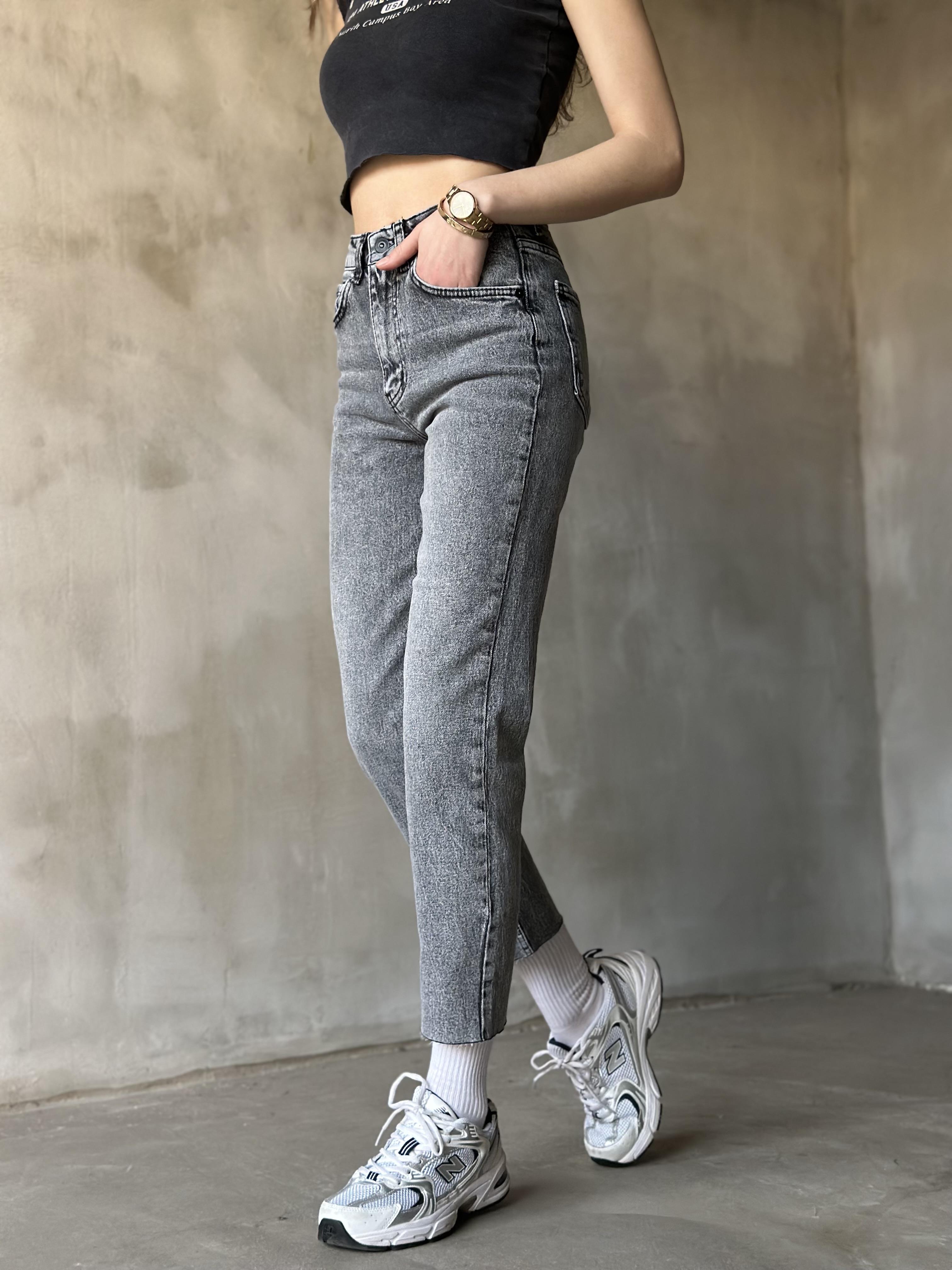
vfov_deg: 39.7
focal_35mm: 48
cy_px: 635
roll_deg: +0.4
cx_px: 476
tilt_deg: +3.6
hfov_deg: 30.3
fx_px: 1760
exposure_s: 1/60
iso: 250
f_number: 1.78
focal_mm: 6.86
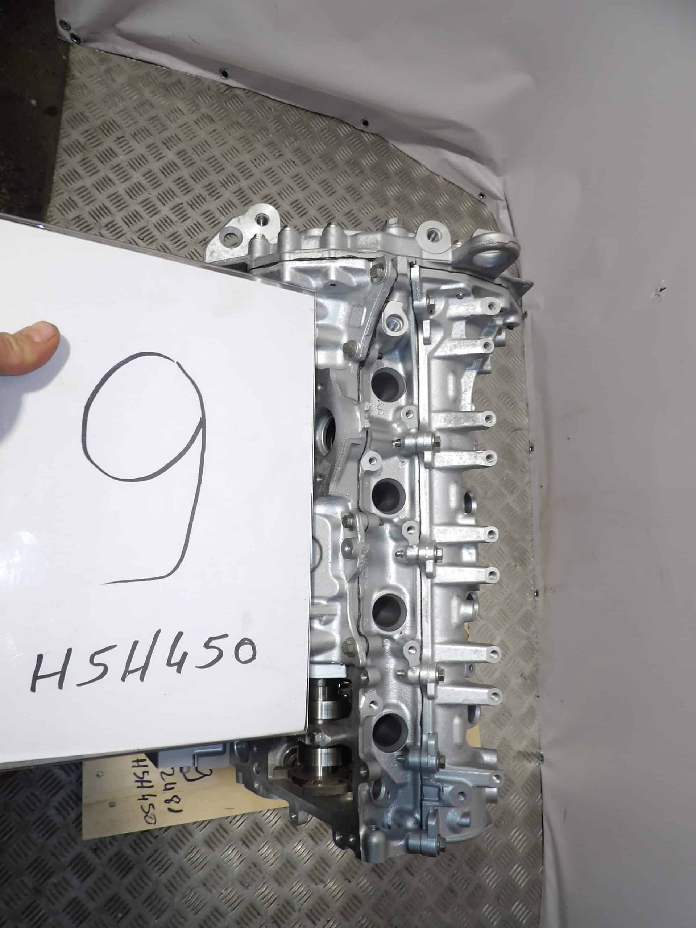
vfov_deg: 71.6
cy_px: 464
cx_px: 348
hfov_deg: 56.8
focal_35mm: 24
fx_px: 643
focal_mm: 4.3
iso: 100
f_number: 3.2
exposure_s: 1/37
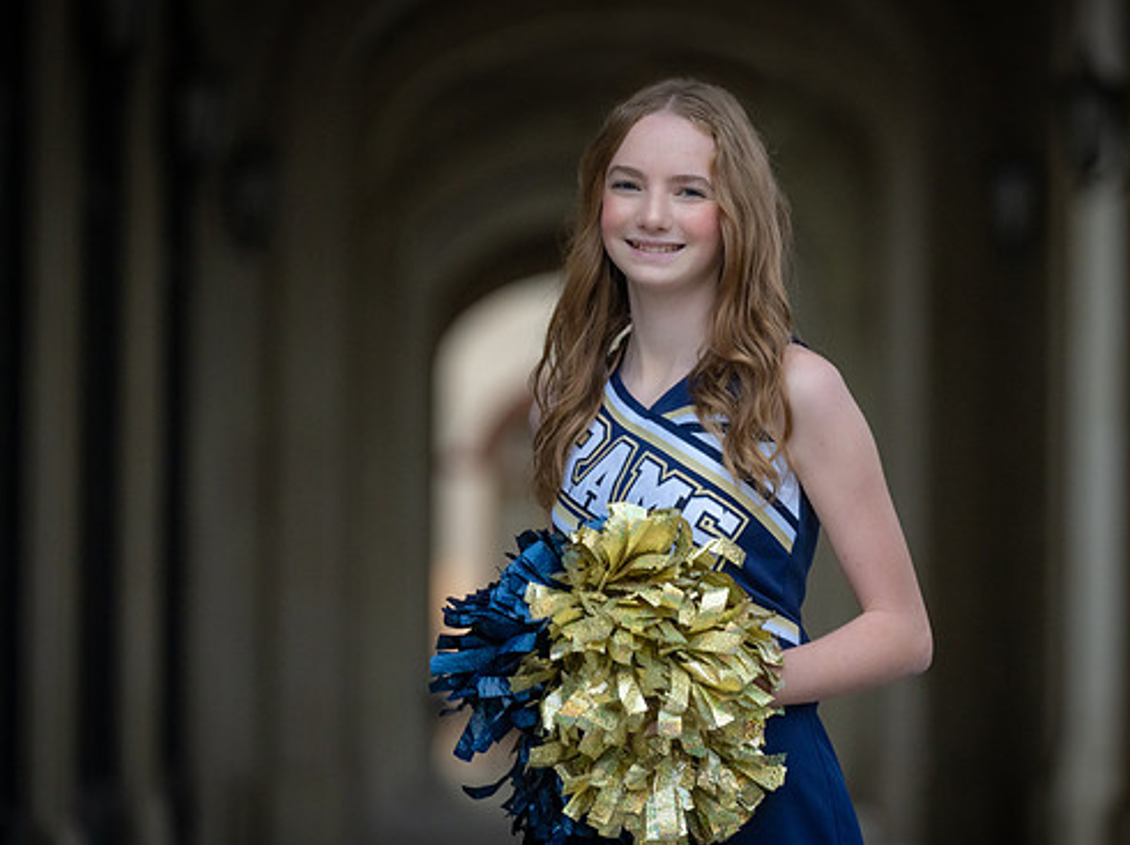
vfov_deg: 7.5
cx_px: 737
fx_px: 6423
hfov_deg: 10.0
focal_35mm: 197
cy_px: 431
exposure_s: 1/250
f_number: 2.8
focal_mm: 147
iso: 1600
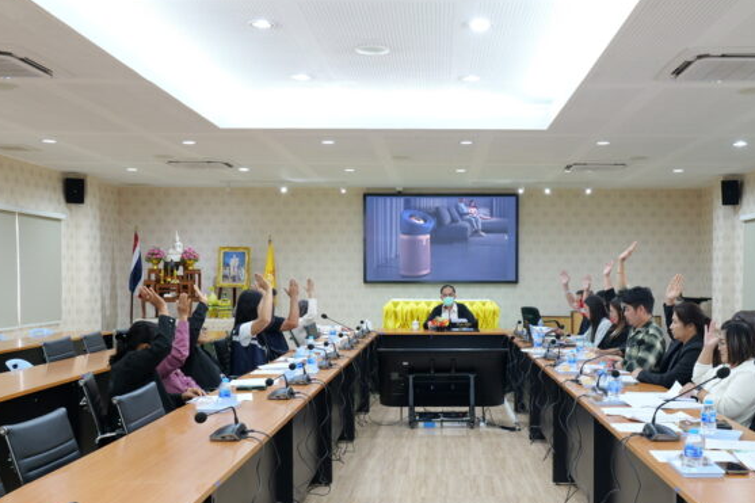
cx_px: 458
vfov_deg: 33.3
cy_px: 306
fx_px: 839
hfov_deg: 48.1
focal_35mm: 40
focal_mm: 29
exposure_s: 1/30
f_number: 8
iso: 2500
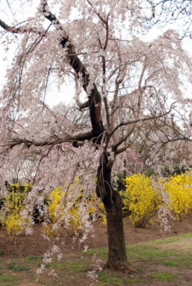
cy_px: 155
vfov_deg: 40.2
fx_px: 390
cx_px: 90
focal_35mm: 49
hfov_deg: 27.6
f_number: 5.6
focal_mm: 22
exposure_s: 1/125
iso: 100
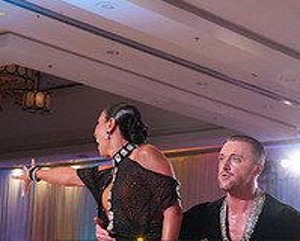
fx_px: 899
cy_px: 279
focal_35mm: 101
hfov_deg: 18.9
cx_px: 217
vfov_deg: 14.8
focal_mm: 37
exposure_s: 1/500
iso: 2500
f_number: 4
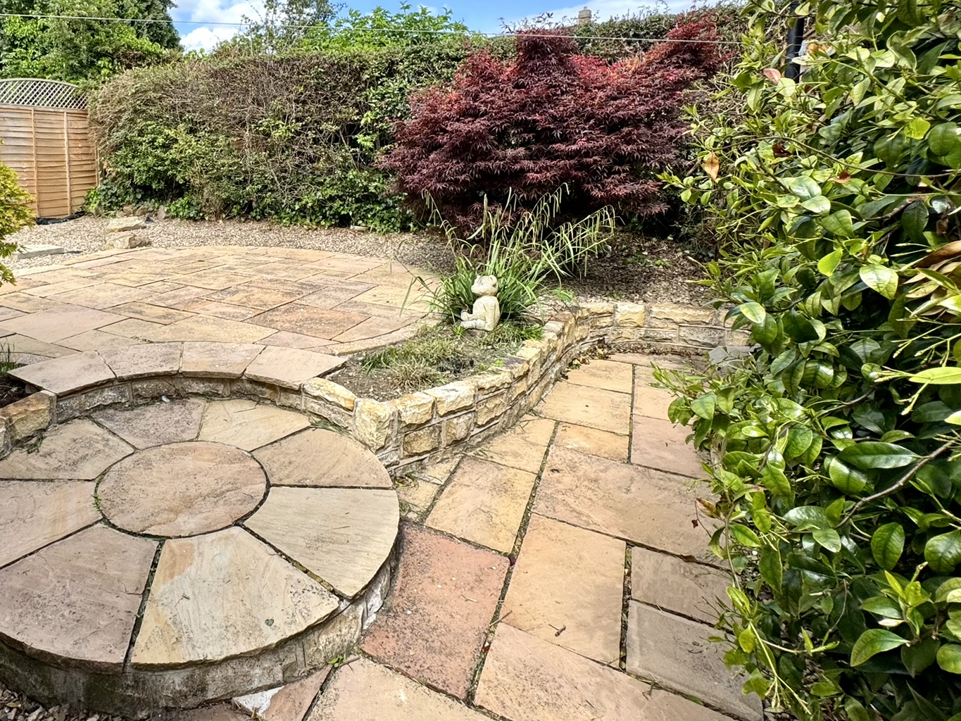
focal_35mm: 21
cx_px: 247
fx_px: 583
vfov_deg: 61.8
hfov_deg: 73.7
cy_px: 237
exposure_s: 1/812
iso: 50
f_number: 2.2
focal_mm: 2.22
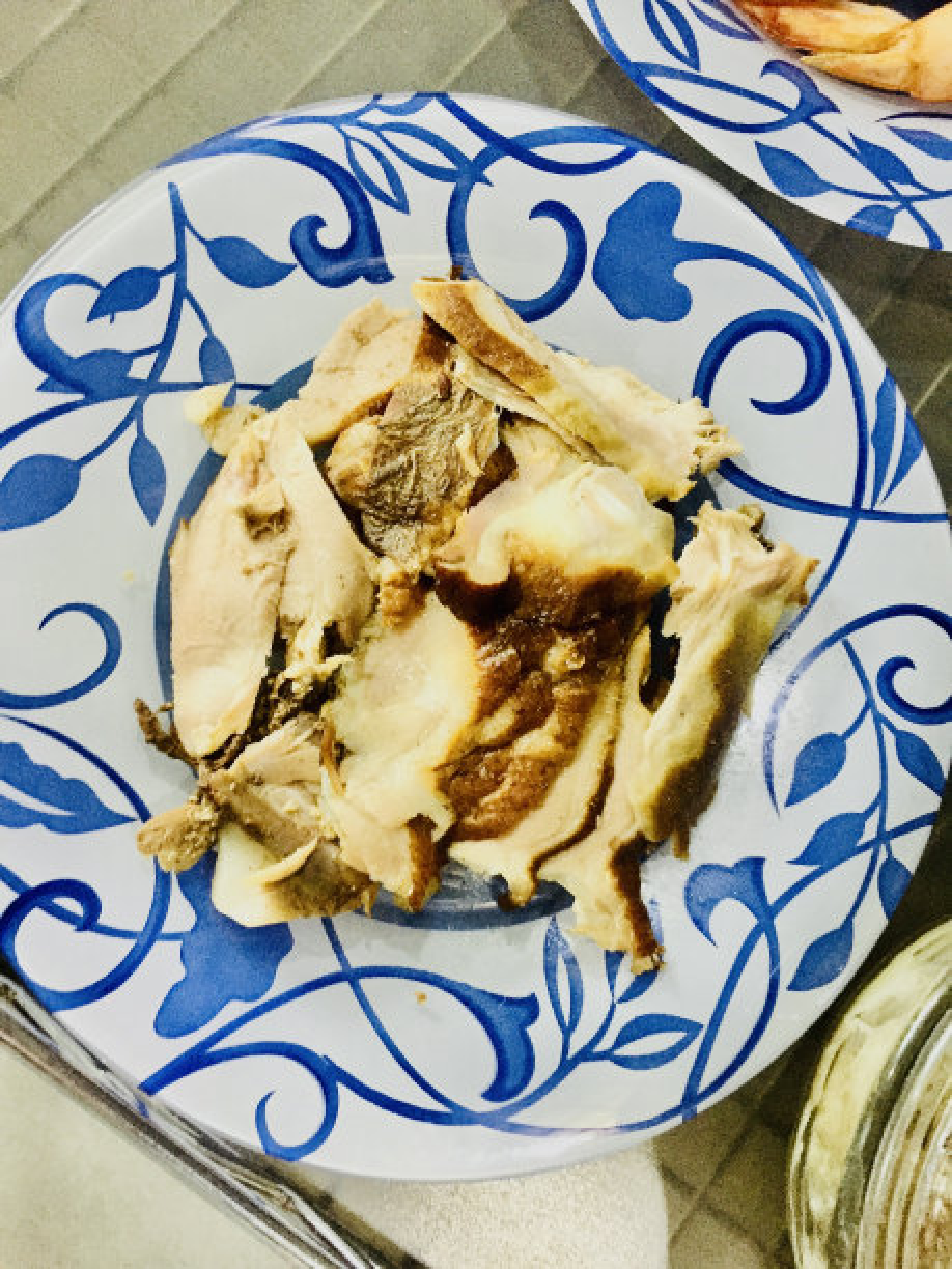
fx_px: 1063
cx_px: 476
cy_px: 634
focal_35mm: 29
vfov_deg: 61.7
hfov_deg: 48.2
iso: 250
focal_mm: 4.15
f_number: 2.2
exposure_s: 1/17
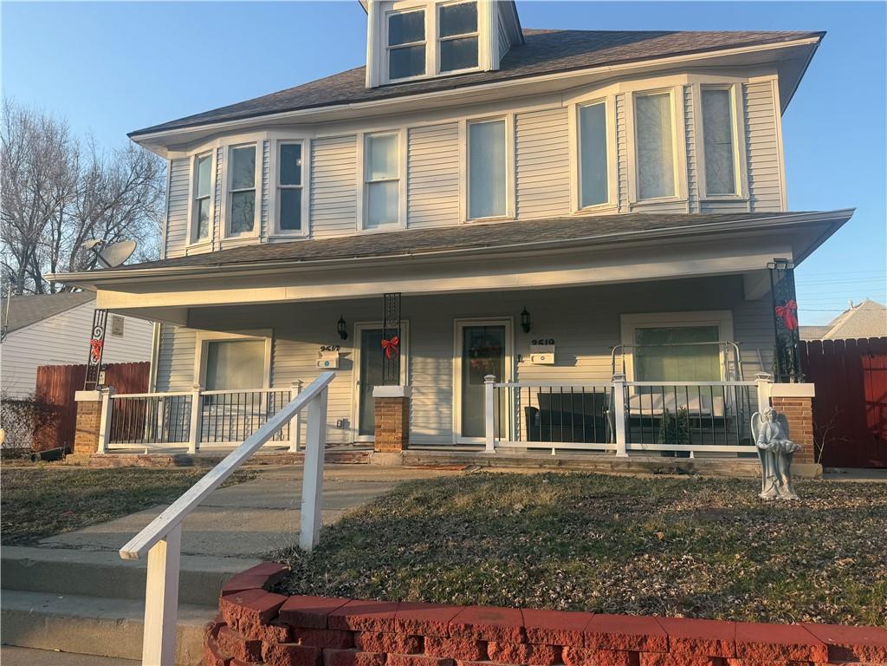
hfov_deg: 71.6
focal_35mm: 24
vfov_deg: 56.8
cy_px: 333
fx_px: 615
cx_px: 444
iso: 80
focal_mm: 6.76
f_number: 1.78
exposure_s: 1/955
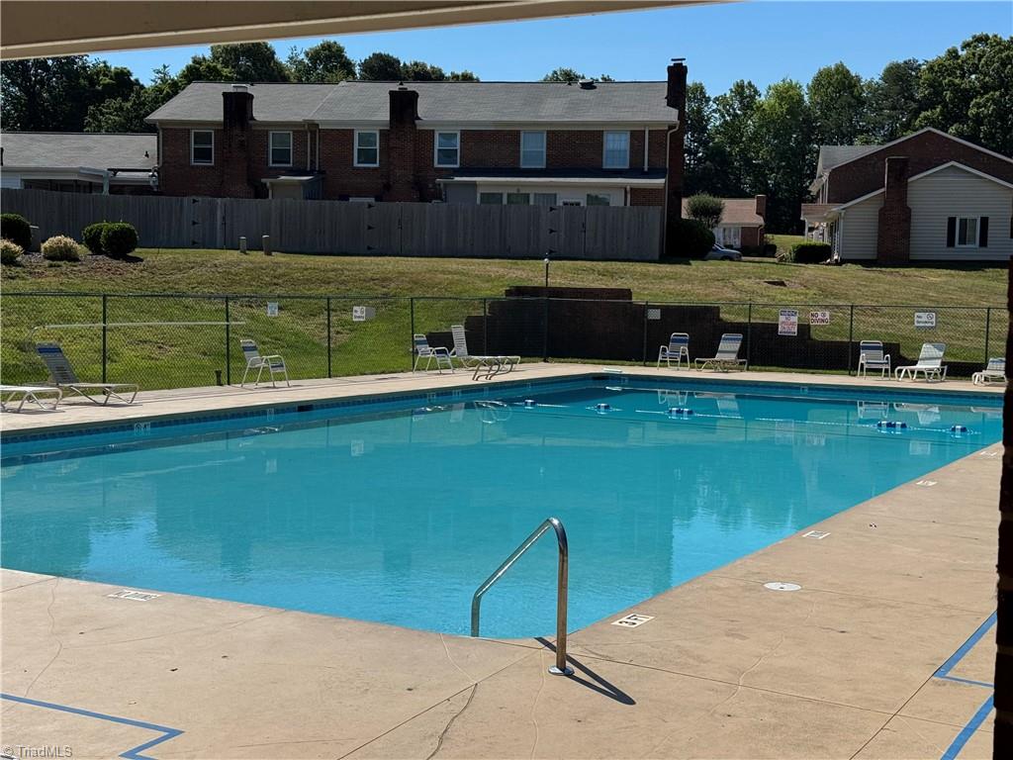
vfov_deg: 30.3
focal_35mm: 48
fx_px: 1405
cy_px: 380
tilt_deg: -4.2
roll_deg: -1.1
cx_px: 506
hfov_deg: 39.7
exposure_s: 1/7092
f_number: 1.78
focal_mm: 6.76
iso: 64
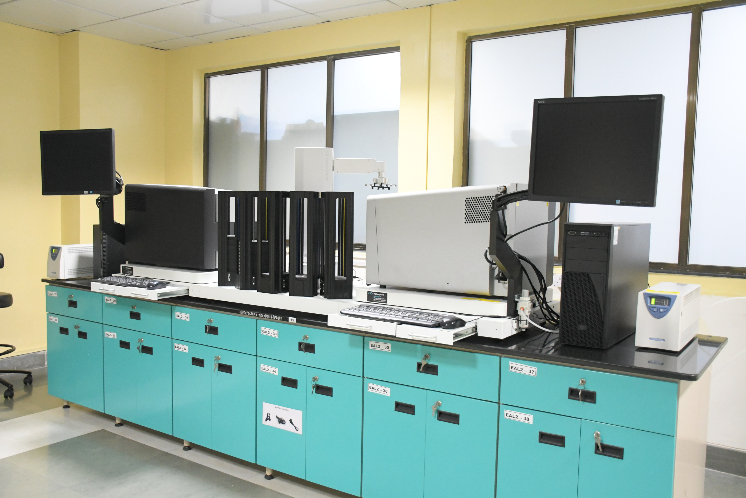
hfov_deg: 57.2
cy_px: 249
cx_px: 373
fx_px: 684
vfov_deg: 40.0
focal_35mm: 33
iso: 3600
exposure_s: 1/60
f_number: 3.5
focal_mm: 22
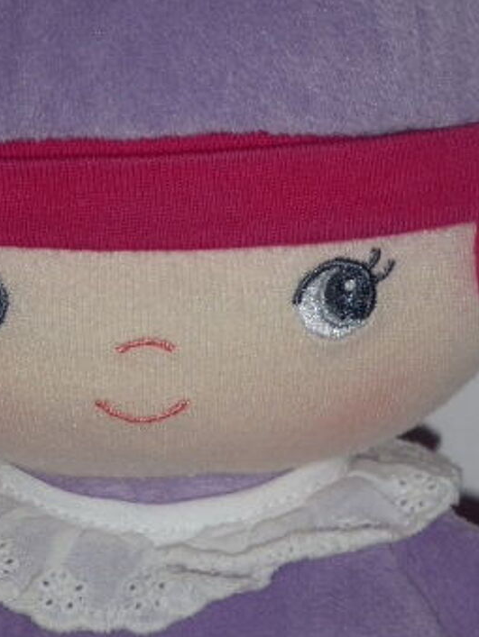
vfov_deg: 10.1
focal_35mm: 196
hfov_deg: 7.6
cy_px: 237
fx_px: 3613
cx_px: 136
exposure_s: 1/60
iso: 100
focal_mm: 17.1
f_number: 5.3
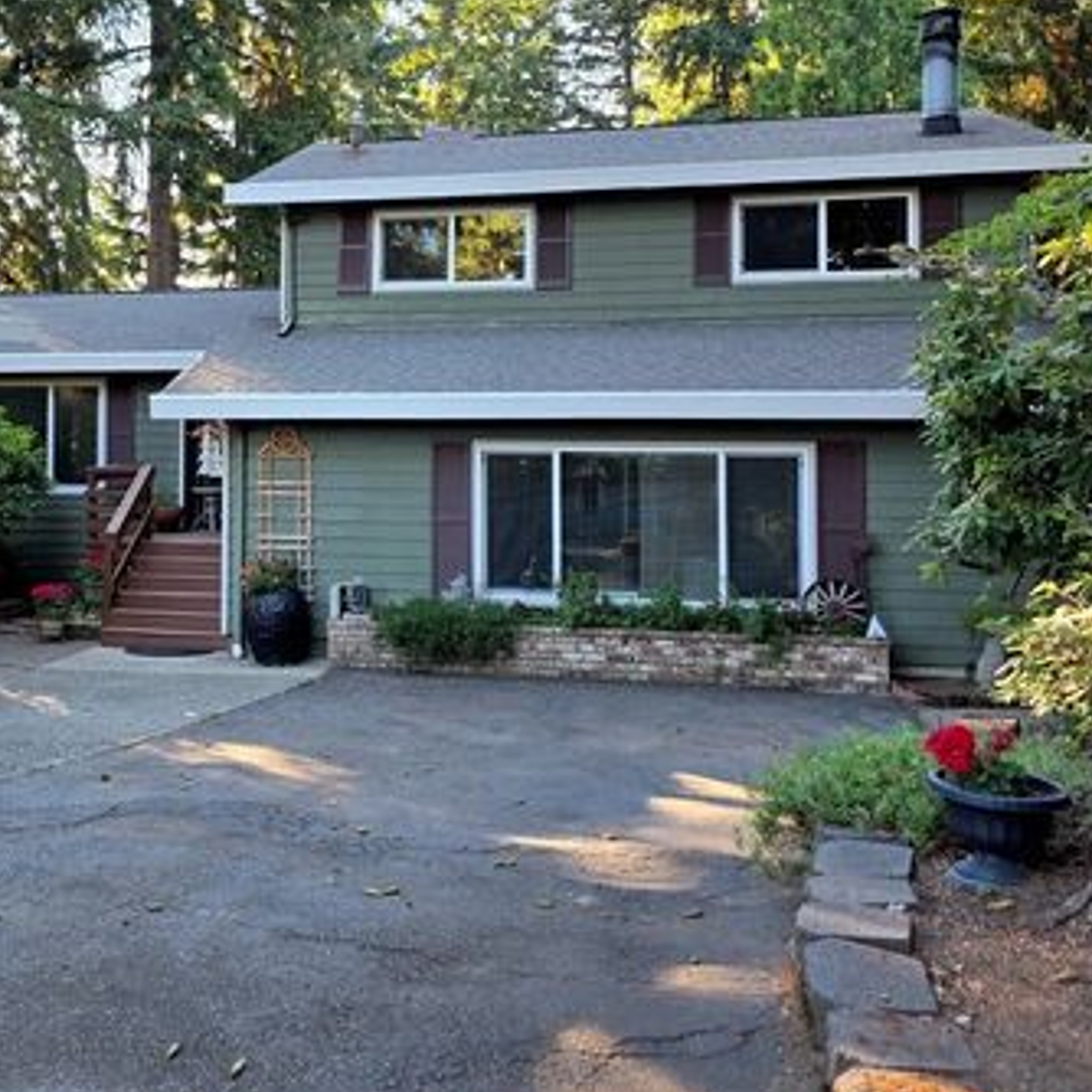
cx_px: 206
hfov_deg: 40.9
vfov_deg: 42.5
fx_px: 1392
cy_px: 405
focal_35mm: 39
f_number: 1.7
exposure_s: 1/180
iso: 50
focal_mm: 6.3
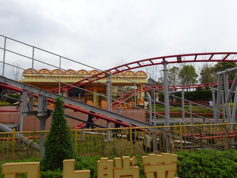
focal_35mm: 25
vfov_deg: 54.9
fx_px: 171
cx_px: 121
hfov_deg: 69.4
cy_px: 86
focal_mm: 4.25
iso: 80
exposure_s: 1/400
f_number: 4.5
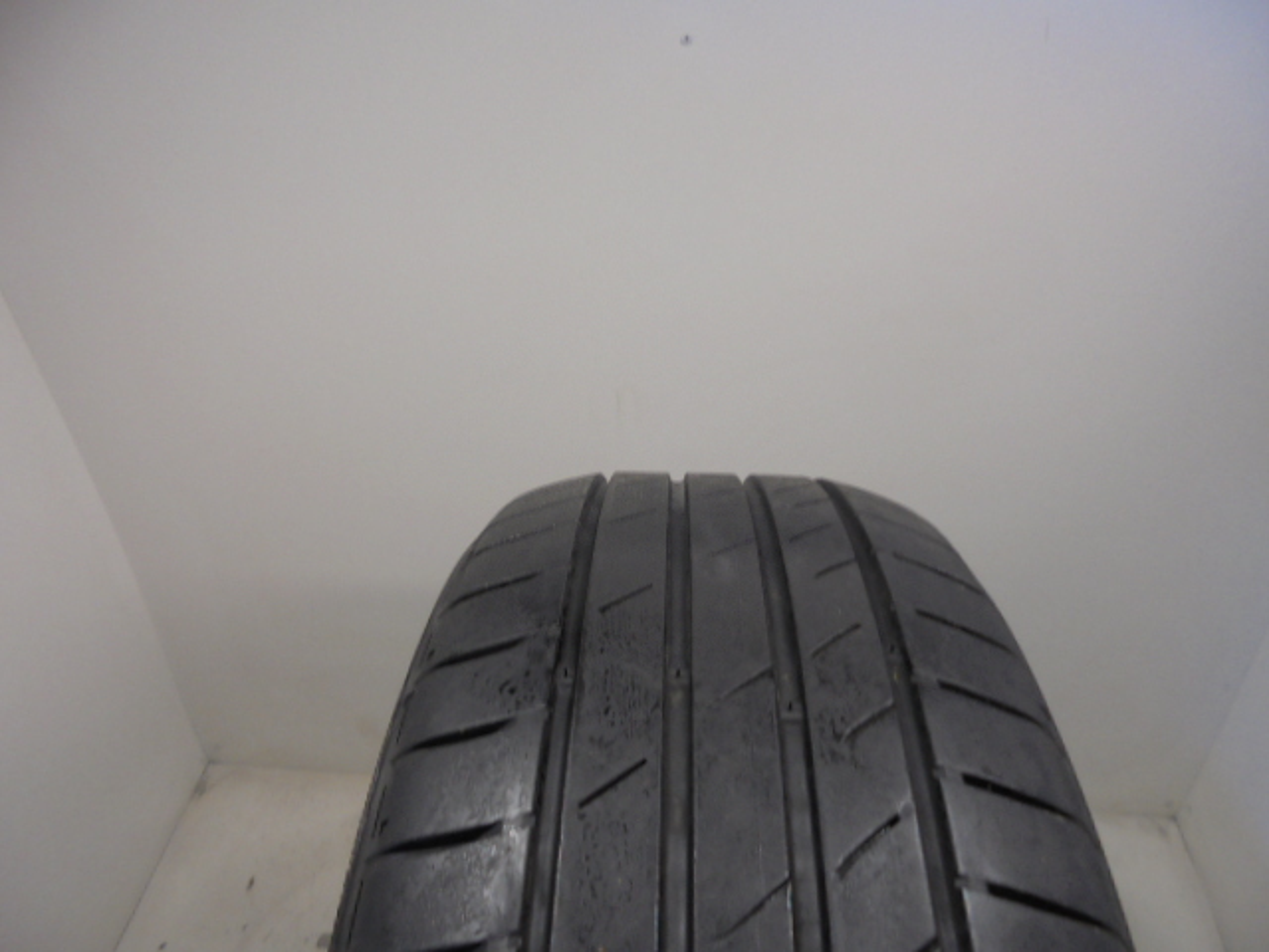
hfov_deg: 67.3
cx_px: 634
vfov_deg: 53.1
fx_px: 953
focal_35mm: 26
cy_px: 476
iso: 100
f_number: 3.5
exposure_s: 1/40
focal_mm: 4.6
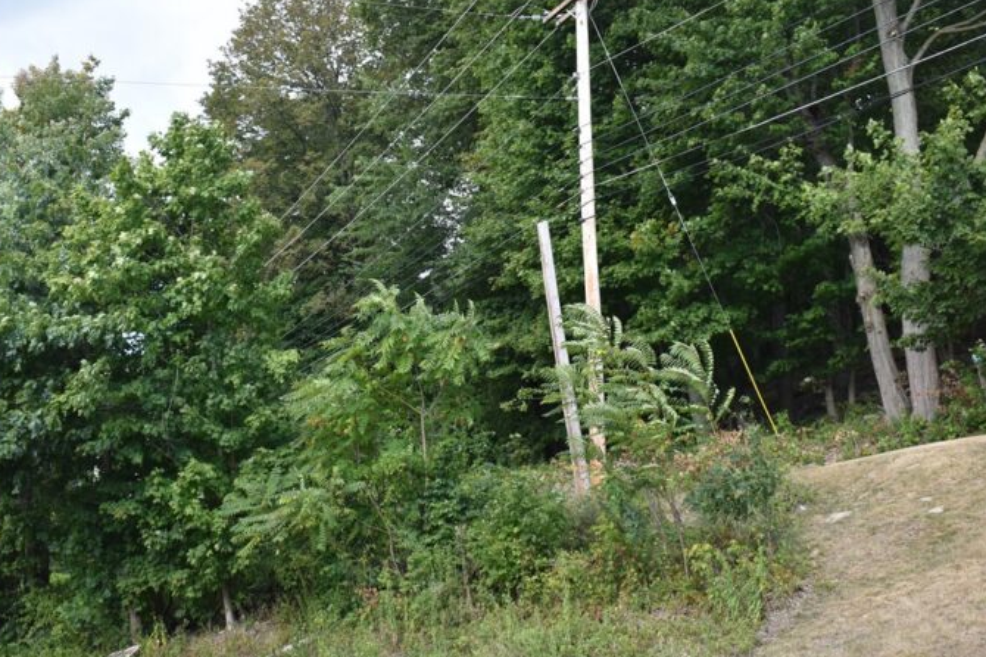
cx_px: 449
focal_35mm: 43
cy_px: 353
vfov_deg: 31.1
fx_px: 1177
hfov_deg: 45.4
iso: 250
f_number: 5.6
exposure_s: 1/250
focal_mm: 24
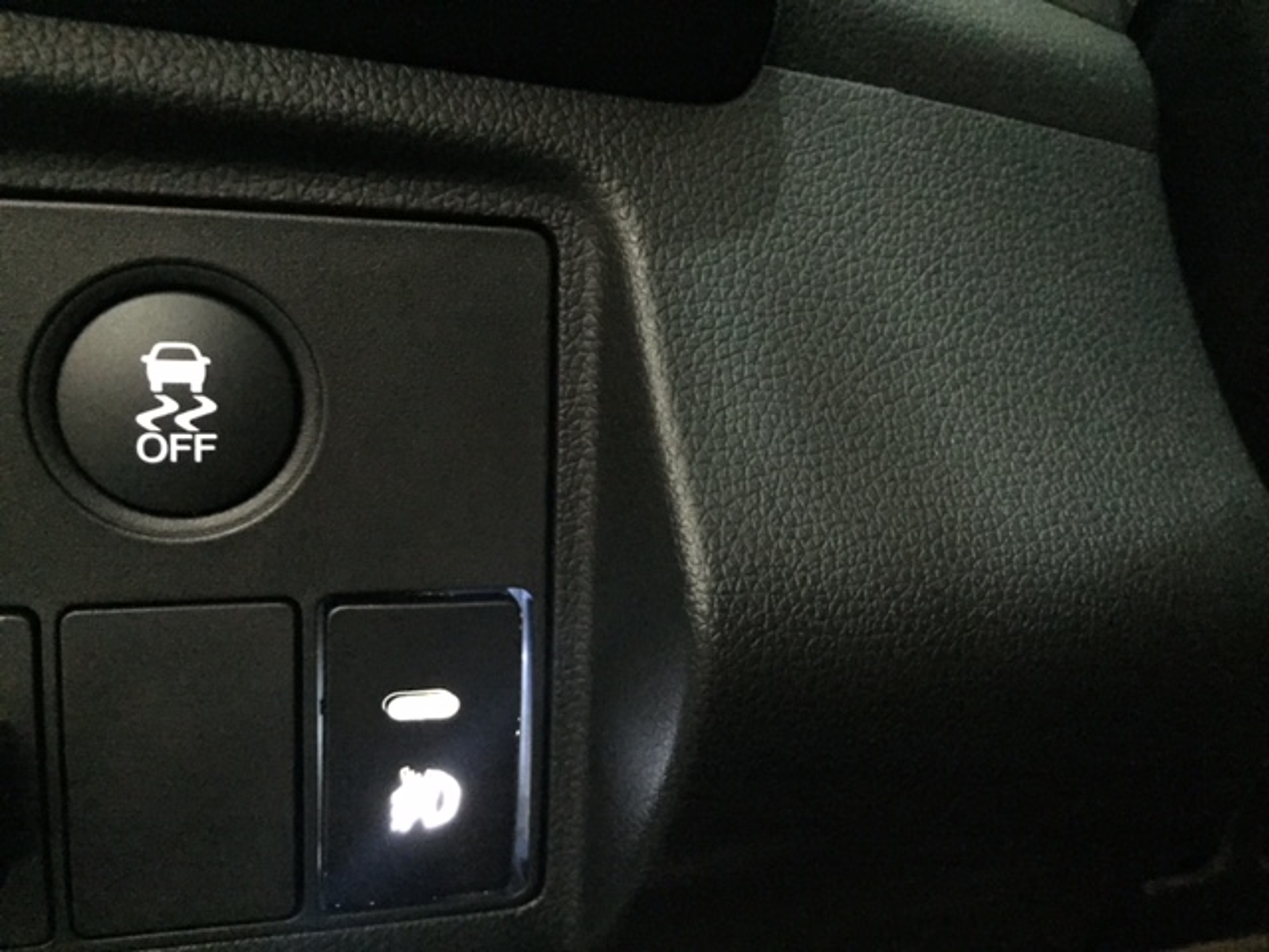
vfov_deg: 48.2
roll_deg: +0.4
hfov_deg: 61.7
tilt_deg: -9.1
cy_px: 476
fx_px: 1063
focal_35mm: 29
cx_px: 634
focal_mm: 4.15
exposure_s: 1/15
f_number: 2.2
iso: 2000
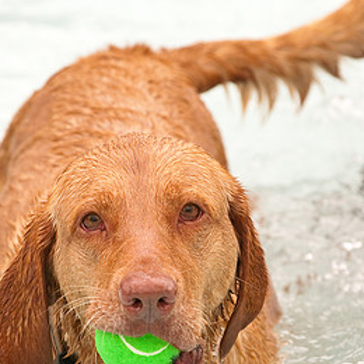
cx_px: 176
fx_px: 6757
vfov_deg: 3.1
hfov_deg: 3.1
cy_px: 230
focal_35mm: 568
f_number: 5.6
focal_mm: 200
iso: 320
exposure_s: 1/1000
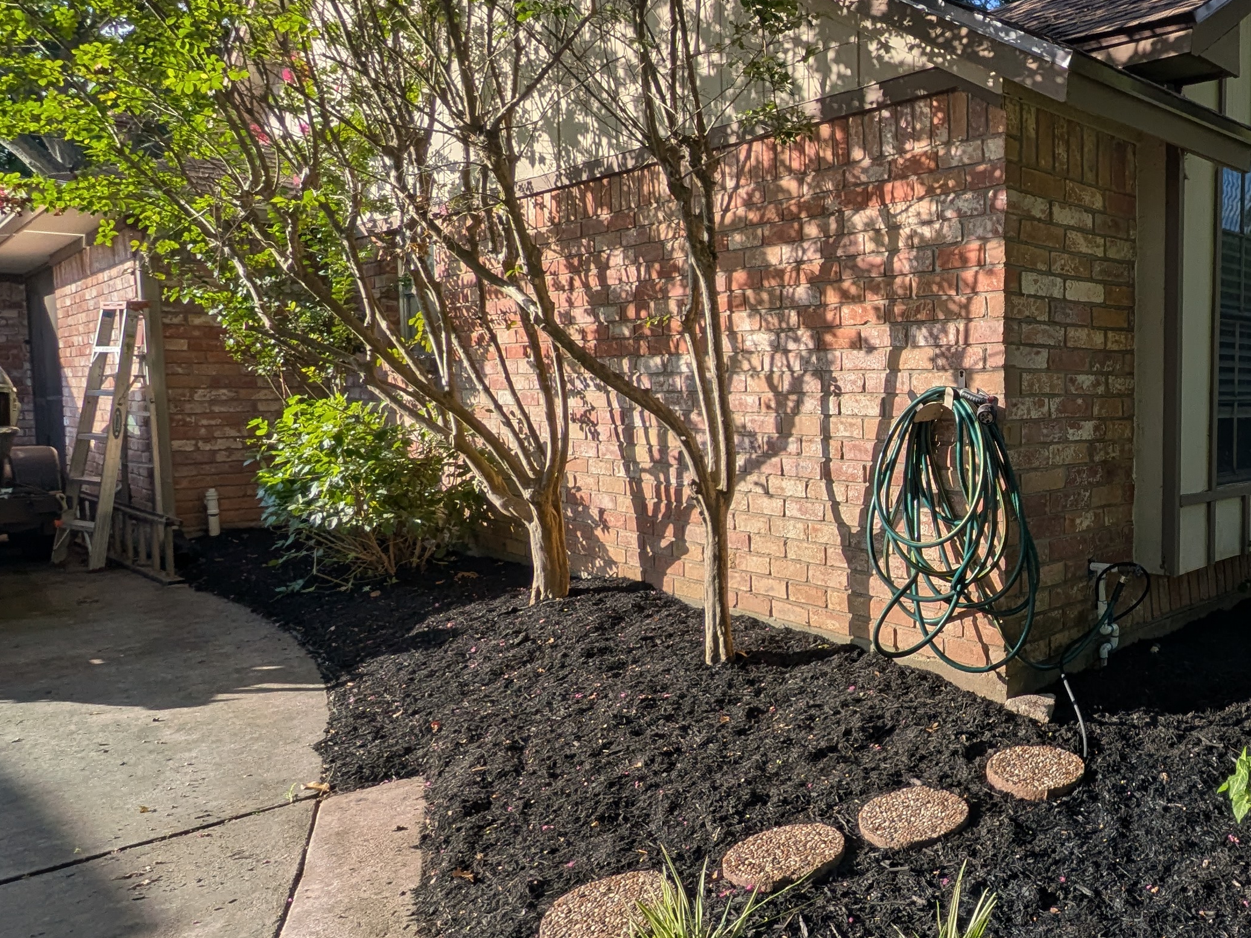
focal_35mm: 27
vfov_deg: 51.4
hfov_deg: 58.5
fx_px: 976
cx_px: 1059
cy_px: 458
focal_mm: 1.85
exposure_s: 1/1035
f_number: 2.2
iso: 55
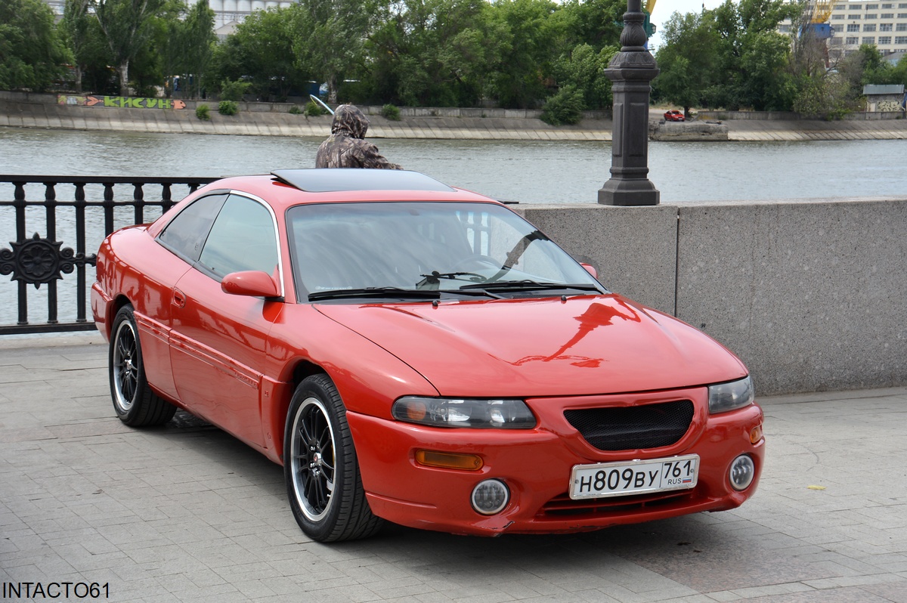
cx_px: 454
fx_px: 1661
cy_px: 302
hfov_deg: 30.5
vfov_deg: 20.6
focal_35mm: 66
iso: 125
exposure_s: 1/250
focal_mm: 44
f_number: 8
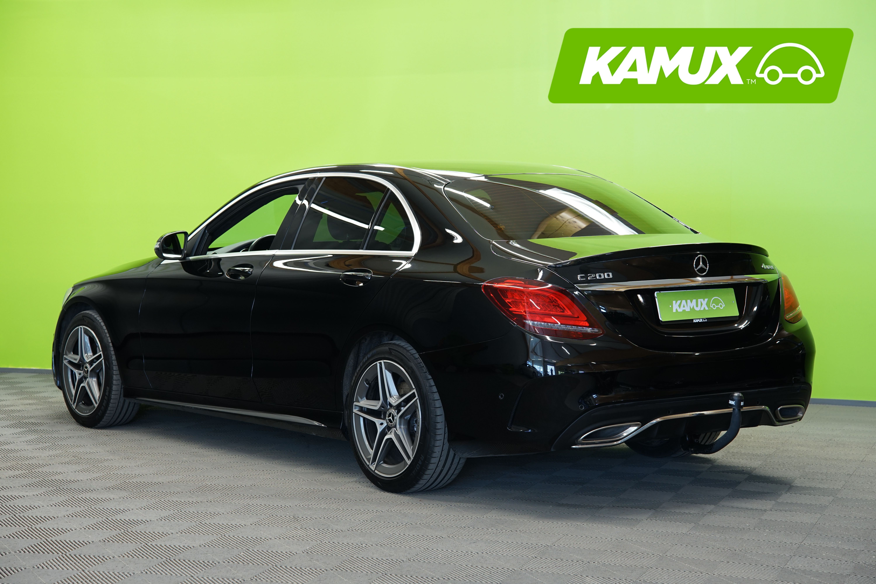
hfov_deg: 28.5
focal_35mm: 71
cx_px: 438
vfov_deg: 19.2
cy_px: 292
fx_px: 1728
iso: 500
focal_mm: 71
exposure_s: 1/15
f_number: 5.6
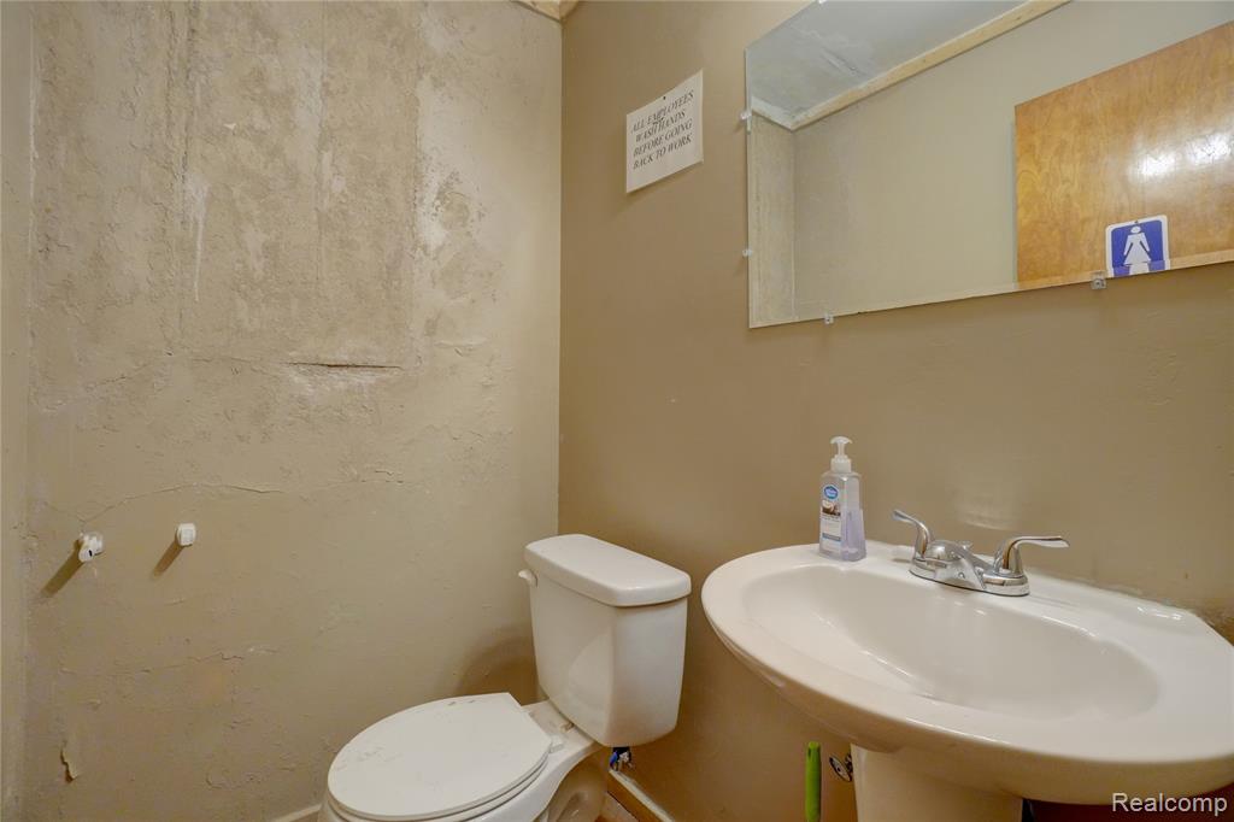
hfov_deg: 100.4
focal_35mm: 15
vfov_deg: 77.3
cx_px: 617
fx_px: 514
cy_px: 411
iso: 2500
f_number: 8
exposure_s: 1/30
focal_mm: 10
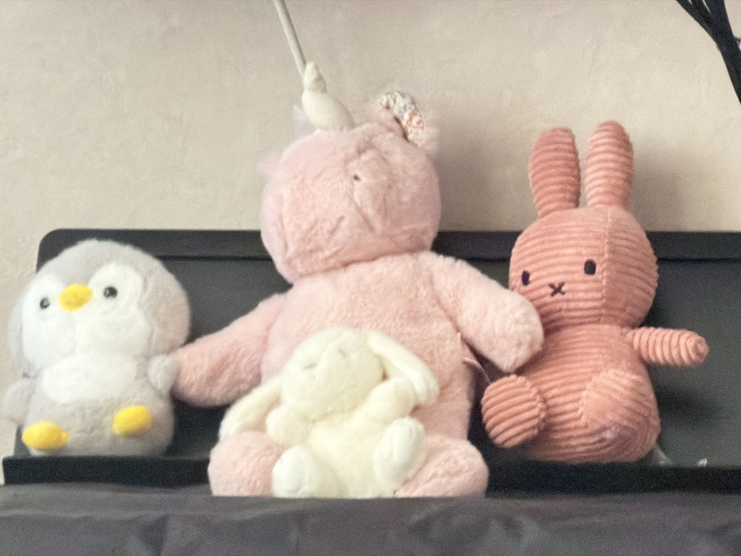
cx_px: 370
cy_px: 278
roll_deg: -1.4
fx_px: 4281
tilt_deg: +1.6
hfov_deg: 9.9
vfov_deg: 7.4
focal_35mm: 200
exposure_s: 1/30
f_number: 2.8
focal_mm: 16.89
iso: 2000
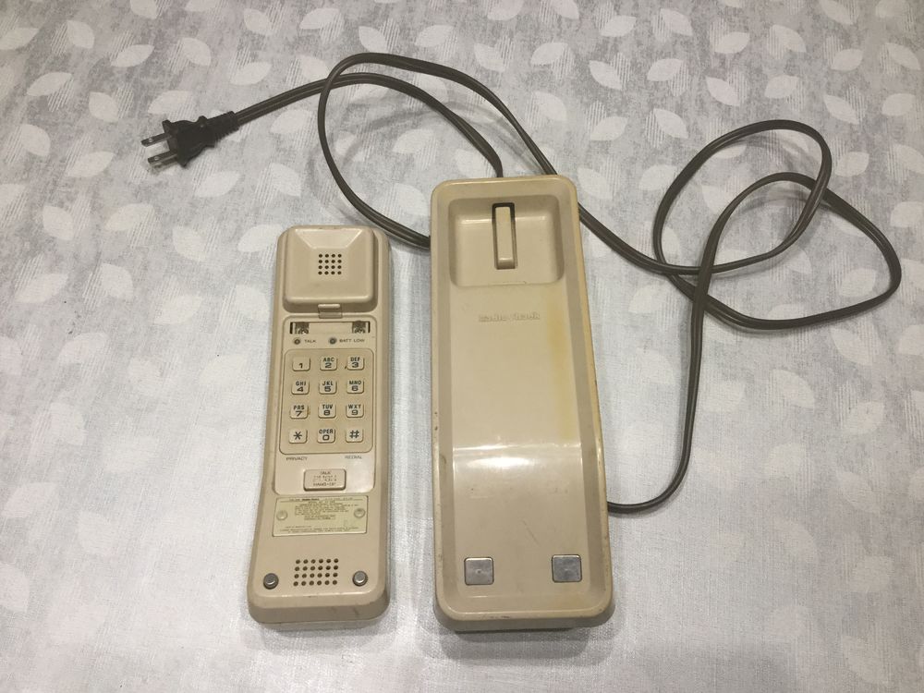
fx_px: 827
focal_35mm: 31
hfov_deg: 58.4
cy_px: 346
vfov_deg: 45.4
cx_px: 462
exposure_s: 1/33
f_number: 2.4
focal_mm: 3.3
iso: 80
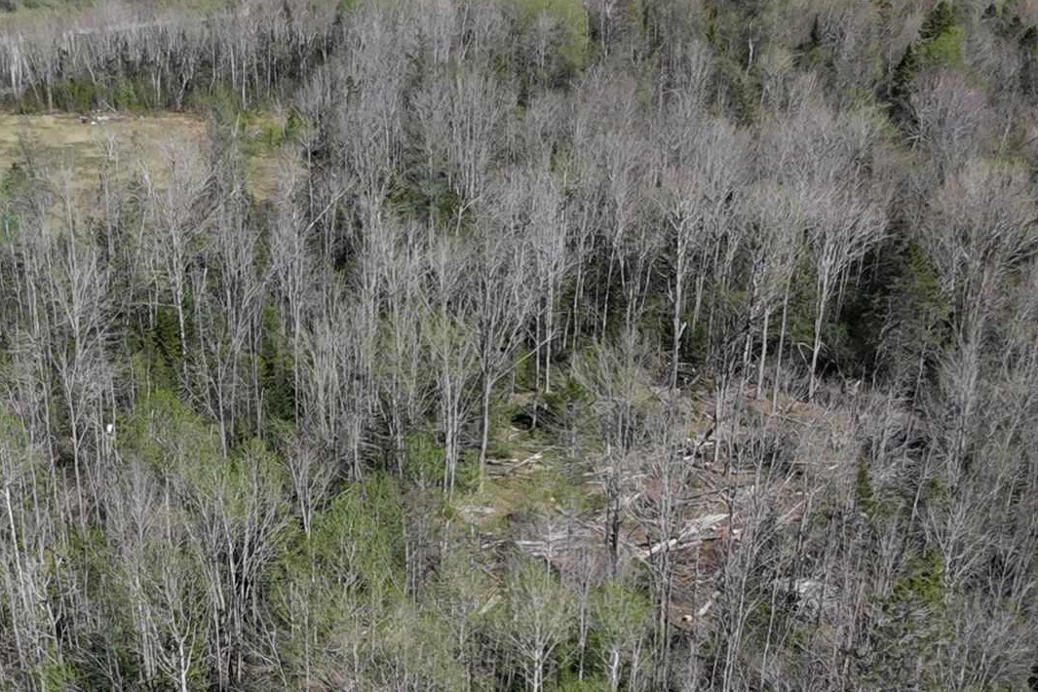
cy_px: 587
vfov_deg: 27.3
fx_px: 1384
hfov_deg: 40.4
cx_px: 309
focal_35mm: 48
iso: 200
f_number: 2.2
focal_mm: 3.05
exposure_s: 1/2000
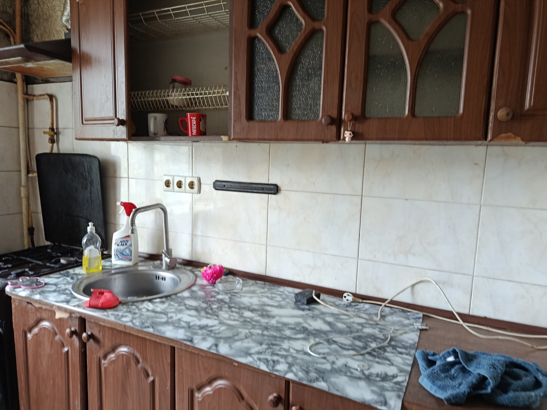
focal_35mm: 24
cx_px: 274
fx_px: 379
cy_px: 205
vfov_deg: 56.8
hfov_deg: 71.6
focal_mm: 5.24
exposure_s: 1/50
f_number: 1.7
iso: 610
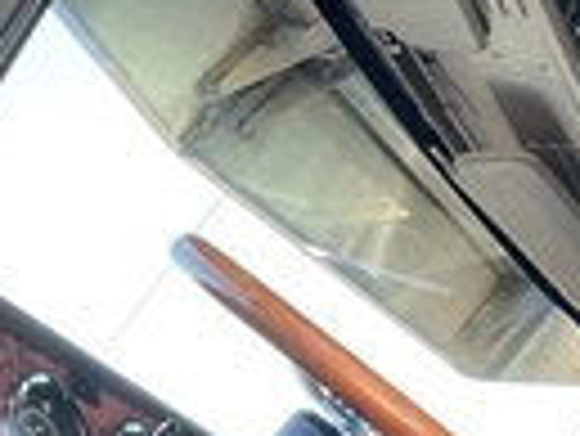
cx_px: 665
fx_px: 1509
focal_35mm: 90
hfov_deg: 20.6
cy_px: 184
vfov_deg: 16.4
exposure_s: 1/122
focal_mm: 3
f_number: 1.8
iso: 32
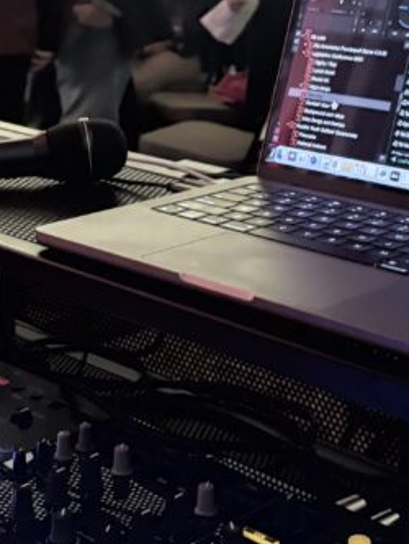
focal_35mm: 80
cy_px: 203
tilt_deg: -13.8
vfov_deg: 24.3
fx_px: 1259
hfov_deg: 18.4
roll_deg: +0.7
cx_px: 162
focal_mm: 5.96
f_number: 1.6
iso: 800
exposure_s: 1/30
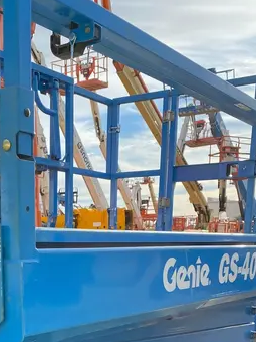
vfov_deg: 31.2
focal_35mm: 56
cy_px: 361
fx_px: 552
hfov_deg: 25.7
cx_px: 56
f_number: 1.8
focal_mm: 4.25
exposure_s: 1/1300
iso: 32
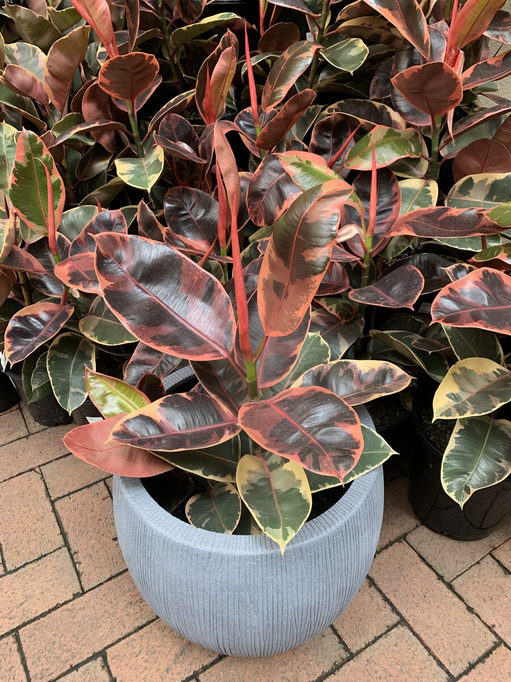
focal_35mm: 26
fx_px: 512
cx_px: 256
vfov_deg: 67.3
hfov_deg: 53.1
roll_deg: +0.9
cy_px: 341
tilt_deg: -34.3
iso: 100
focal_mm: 4.25
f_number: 1.8
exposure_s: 1/74
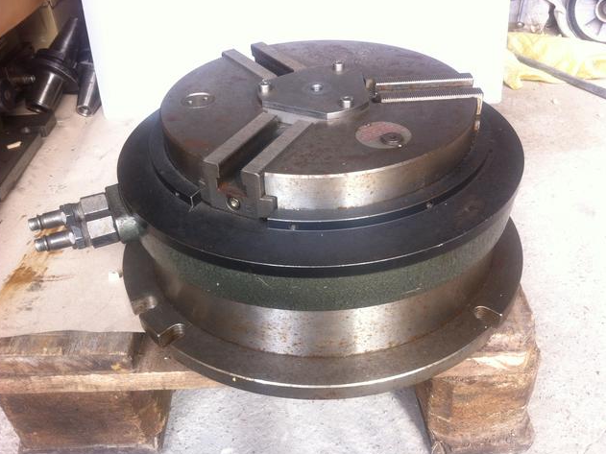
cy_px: 231
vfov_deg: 39.6
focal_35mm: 36
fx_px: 630
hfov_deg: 51.4
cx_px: 298
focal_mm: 3.85
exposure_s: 1/50
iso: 80
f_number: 2.8
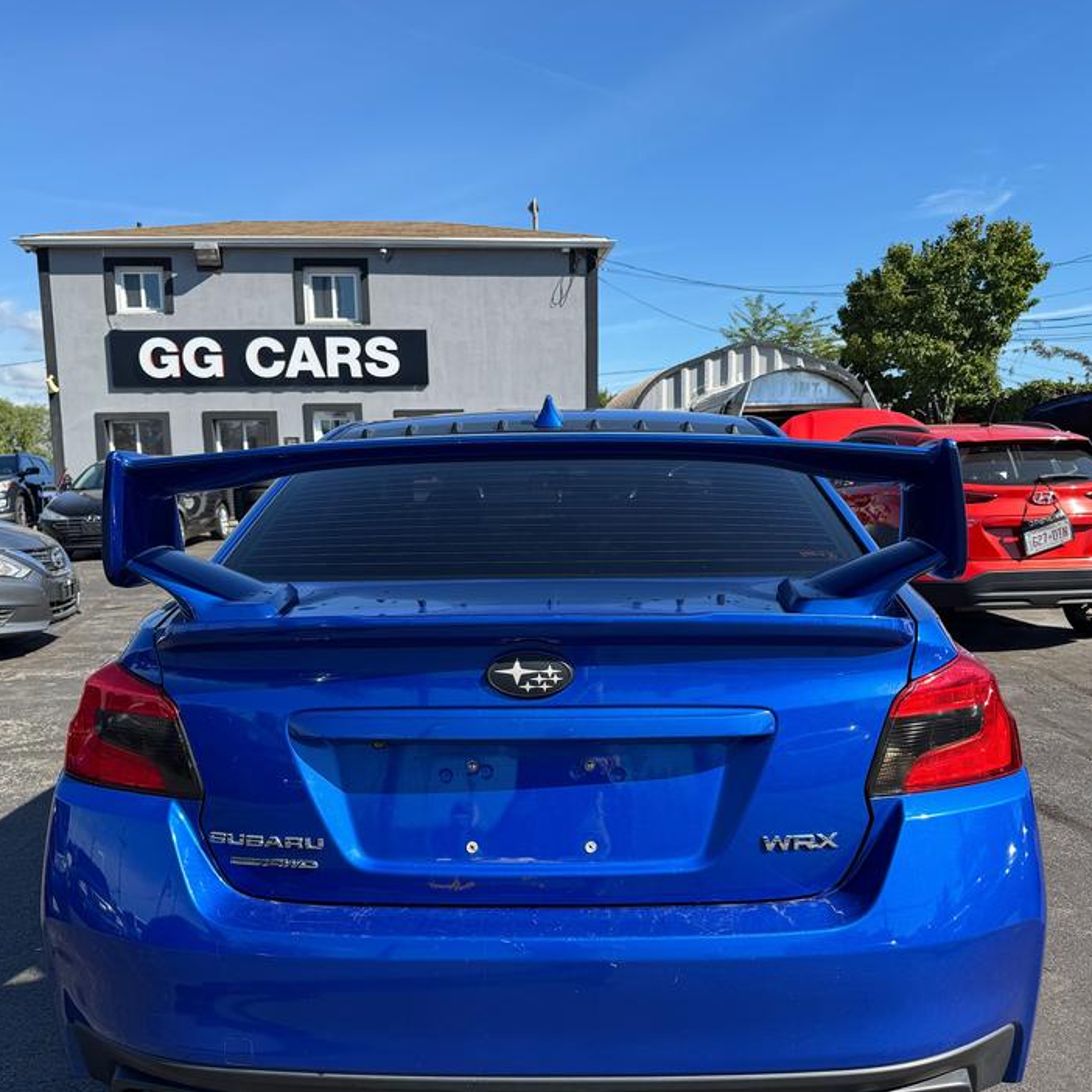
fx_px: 1035
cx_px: 551
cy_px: 607
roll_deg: +0.9
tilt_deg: -6.7
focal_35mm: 29
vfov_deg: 55.5
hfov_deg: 55.6
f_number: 1.78
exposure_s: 1/2331
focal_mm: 6.76
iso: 80
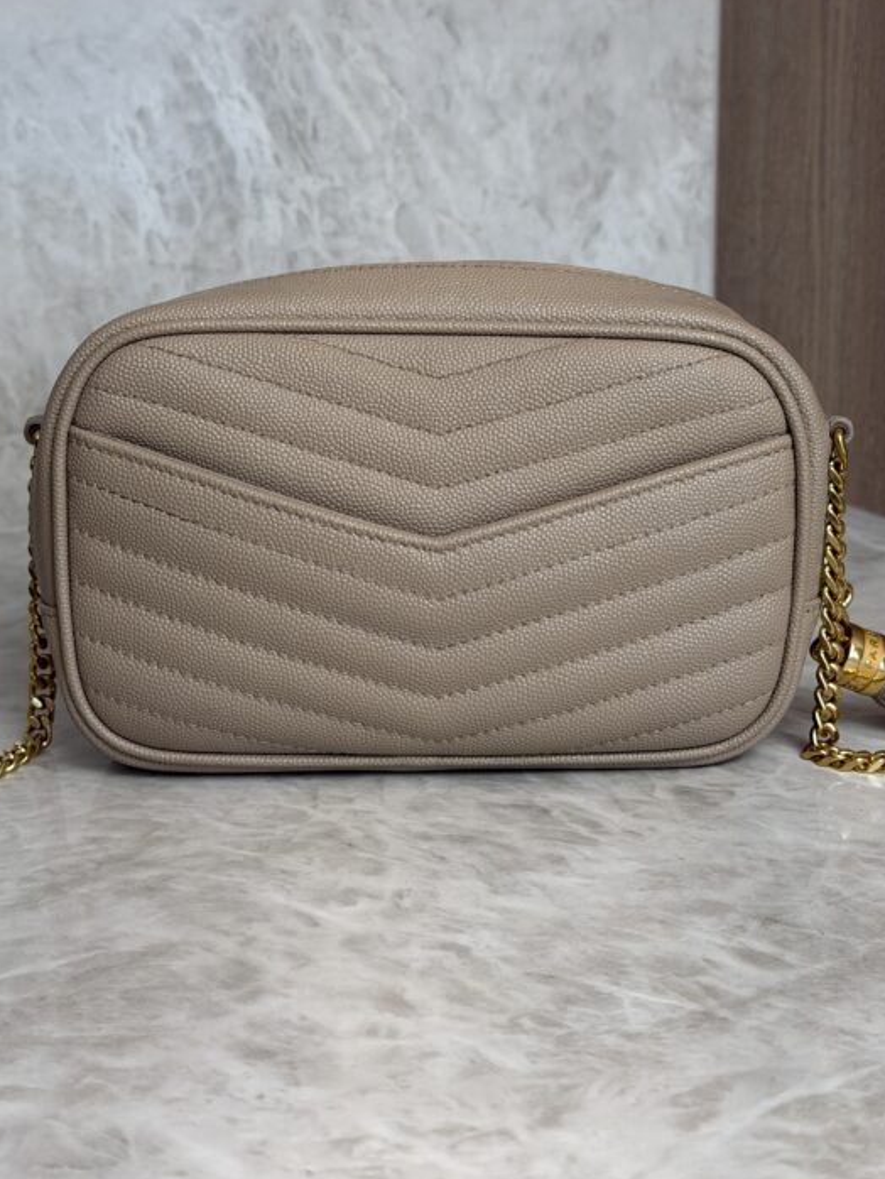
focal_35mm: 55
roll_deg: +1.1
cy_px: 522
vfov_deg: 34.9
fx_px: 1874
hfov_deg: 26.6
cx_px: 426
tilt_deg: -12.7
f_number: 1.78
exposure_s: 1/134
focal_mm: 6.76
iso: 50
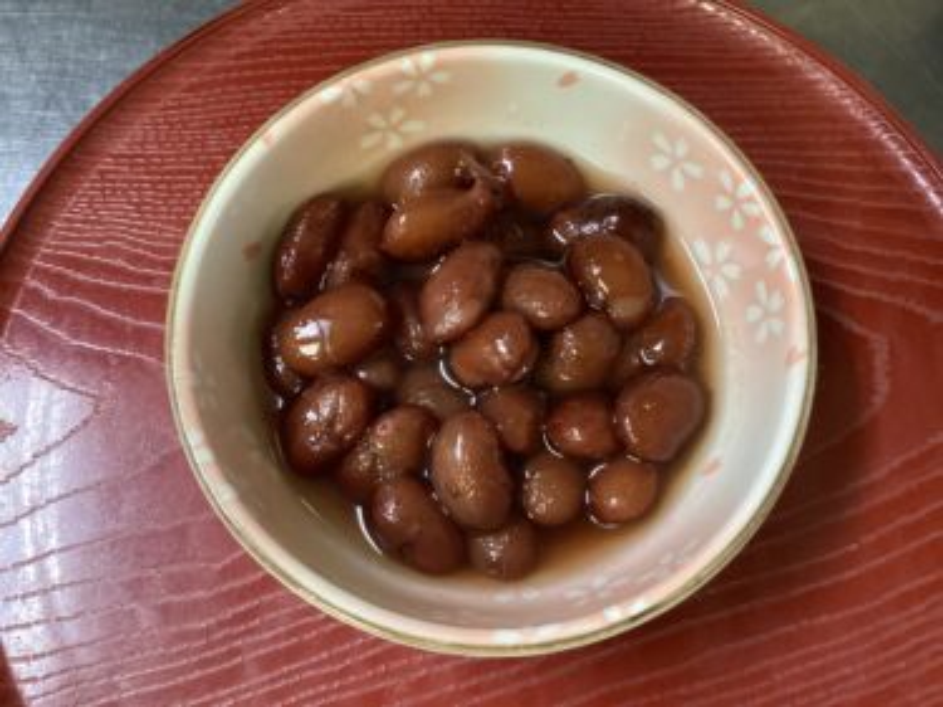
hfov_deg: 58.4
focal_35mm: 31
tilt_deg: -73.7
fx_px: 844
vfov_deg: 45.4
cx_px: 472
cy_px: 354
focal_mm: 3.3
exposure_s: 1/60
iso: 320
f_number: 2.4
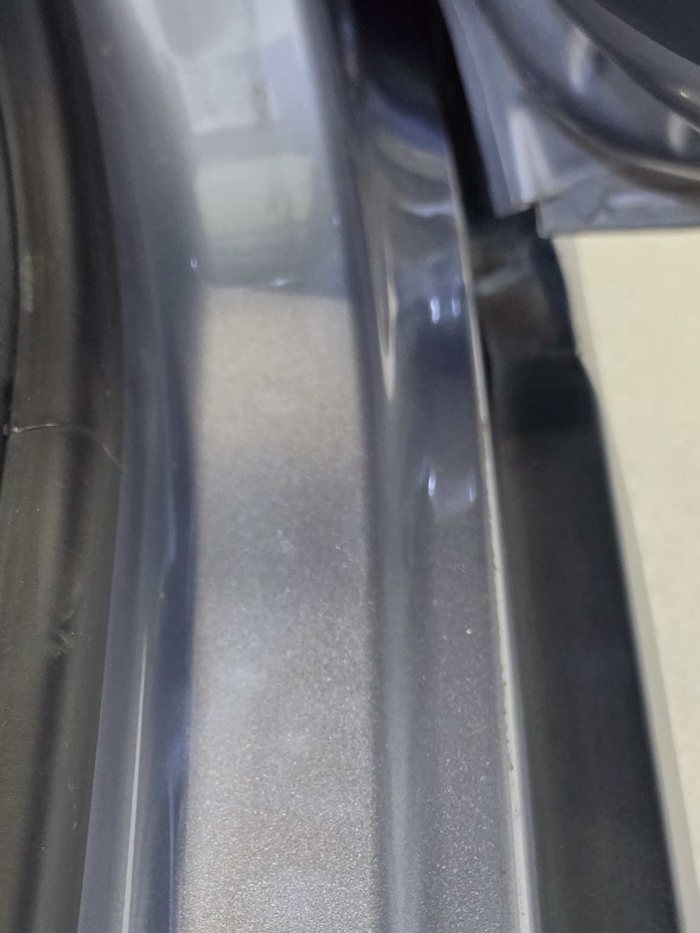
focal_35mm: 58
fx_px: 1563
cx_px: 229
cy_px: 797
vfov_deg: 32.0
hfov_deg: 25.1
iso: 500
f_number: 1.4
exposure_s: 1/100
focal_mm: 6.5
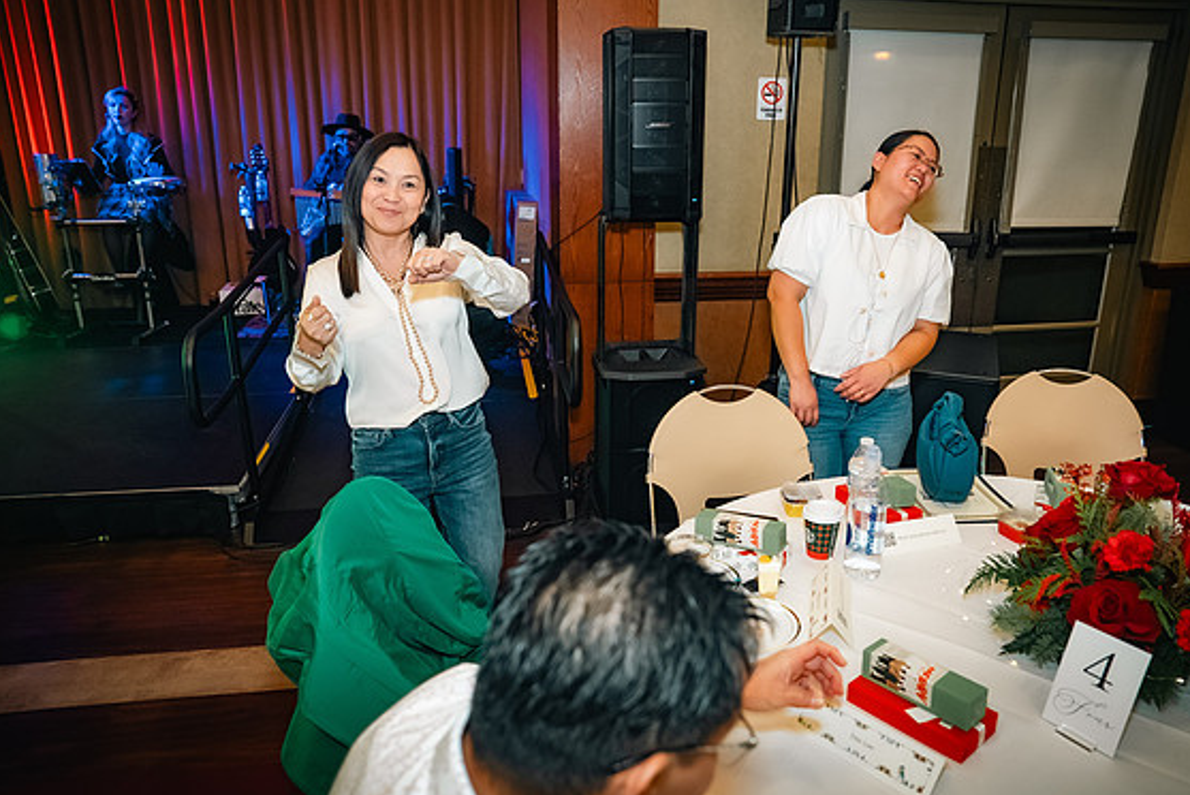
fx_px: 827
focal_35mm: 25
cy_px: 392
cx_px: 611
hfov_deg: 71.5
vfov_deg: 51.3
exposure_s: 1/100
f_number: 3.5
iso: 1600
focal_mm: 24
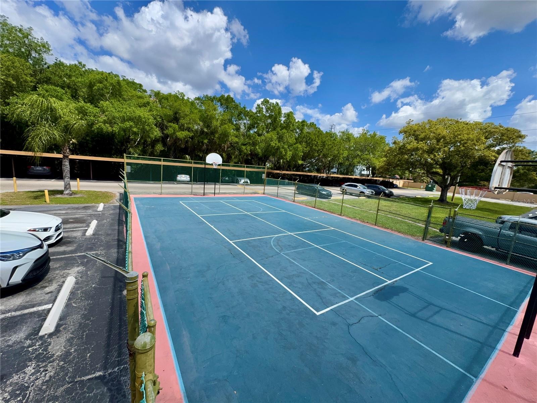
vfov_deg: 85.7
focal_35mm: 14
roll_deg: -4.8
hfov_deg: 102.1
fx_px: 217
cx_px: 268
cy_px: 202
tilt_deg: -6.4
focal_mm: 2.22
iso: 40
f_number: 2.2
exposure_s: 1/1506
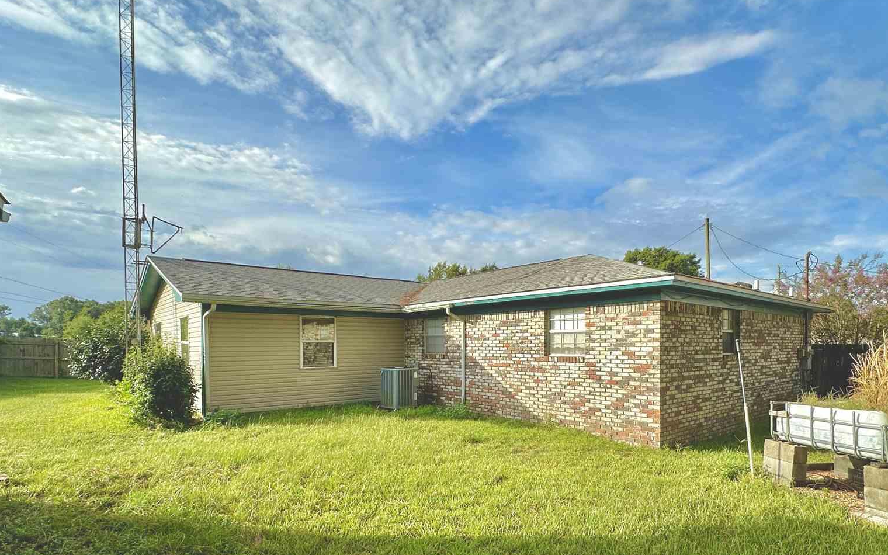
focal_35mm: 20
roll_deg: +0.2
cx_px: 456
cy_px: 357
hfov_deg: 85.0
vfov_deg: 58.7
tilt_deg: -2.0
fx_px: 484
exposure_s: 1/1667
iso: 50
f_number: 2.2
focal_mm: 2.22
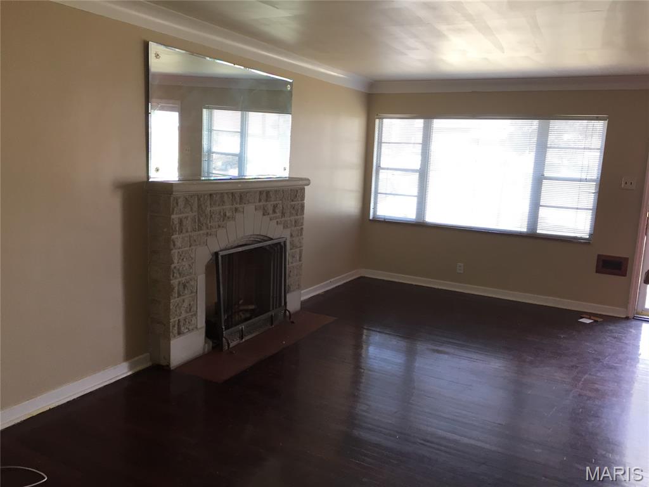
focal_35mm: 29
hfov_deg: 61.7
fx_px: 544
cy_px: 244
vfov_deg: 48.2
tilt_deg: -9.2
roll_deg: -2.8
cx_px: 324
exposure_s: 1/40
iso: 32
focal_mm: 4.15
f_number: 2.2
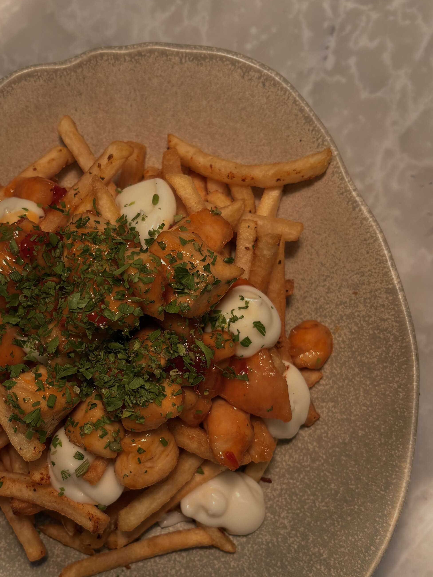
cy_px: 353
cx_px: 137
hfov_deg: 35.5
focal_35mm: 40
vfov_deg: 46.5
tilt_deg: -84.5
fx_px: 667
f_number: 1.6
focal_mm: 5.96
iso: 64
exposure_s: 1/365
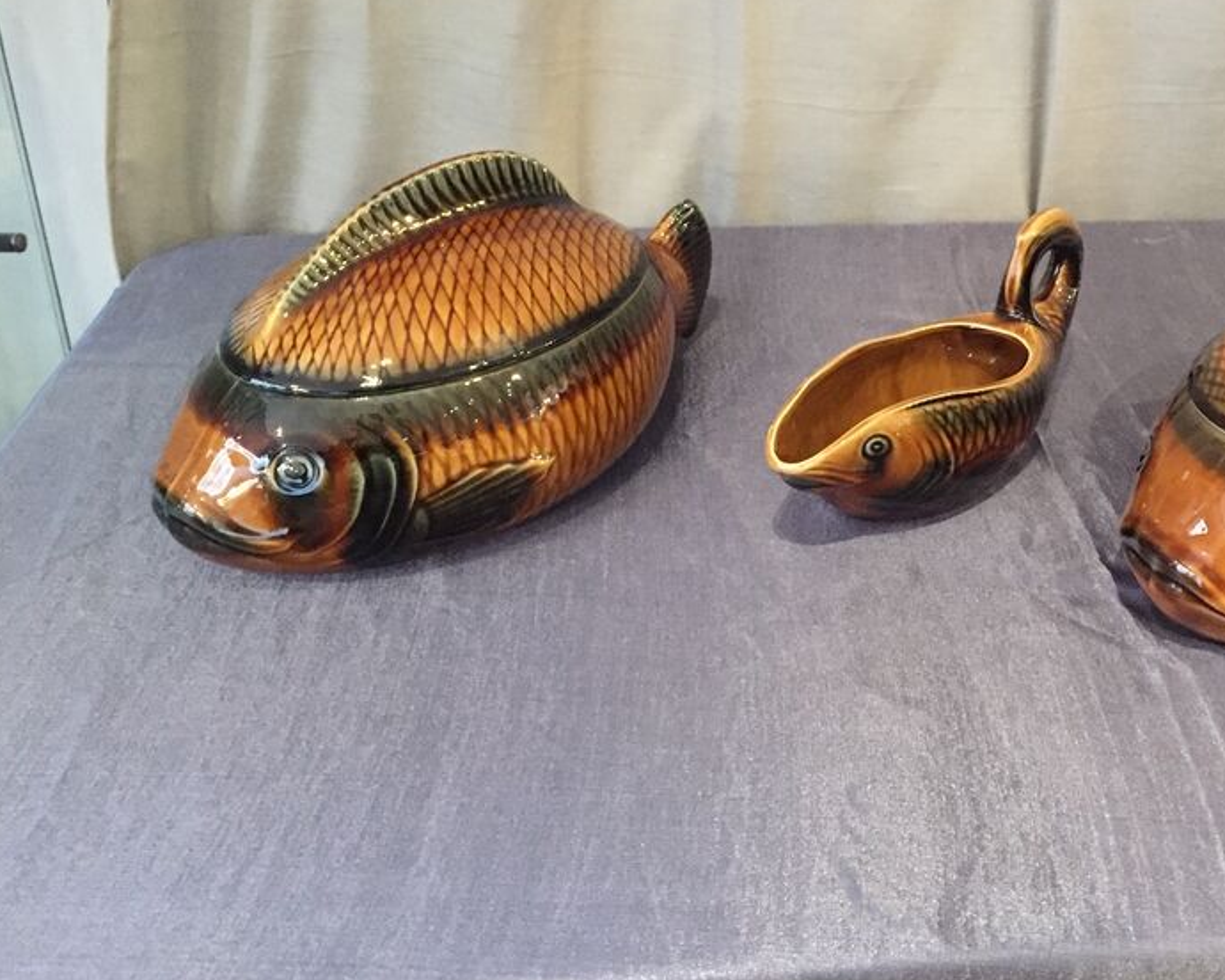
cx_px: 875
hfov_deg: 43.7
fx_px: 1486
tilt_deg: -25.2
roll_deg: -2.1
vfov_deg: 36.1
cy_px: 330
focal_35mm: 41
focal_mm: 4.15
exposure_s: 1/17
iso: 400
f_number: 2.2
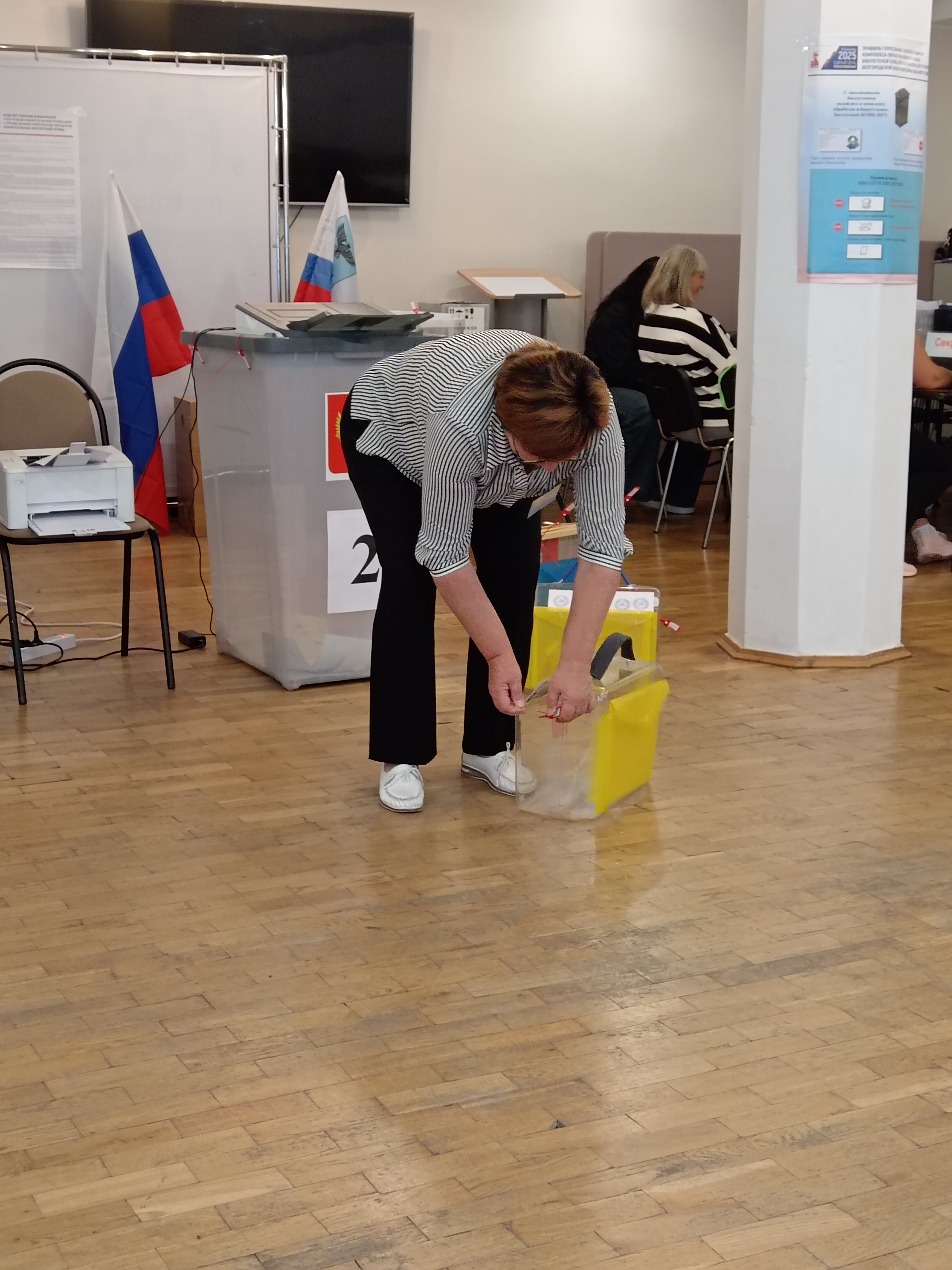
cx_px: 476
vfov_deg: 38.9
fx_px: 1797
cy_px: 635
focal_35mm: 49
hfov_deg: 29.7
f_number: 1.9
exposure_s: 1/50
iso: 825
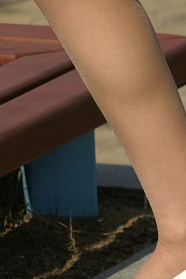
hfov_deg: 2.5
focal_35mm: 543
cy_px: -346
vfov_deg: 3.8
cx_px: 261
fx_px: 4217
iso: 100
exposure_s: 1/1000
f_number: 5.6
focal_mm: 80
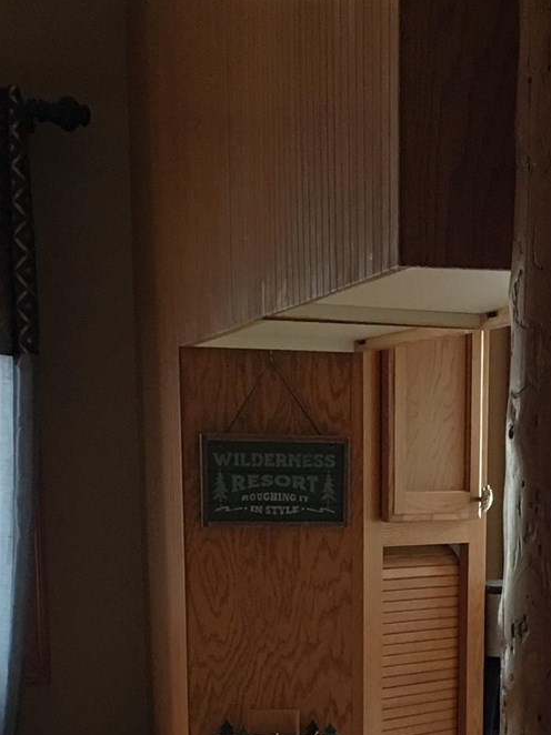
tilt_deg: -15.1
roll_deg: -1.5
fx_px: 2145
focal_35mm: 101
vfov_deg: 17.9
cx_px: 479
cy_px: 1025
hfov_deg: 14.5
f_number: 2.2
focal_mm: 4.15
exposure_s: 1/30
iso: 40
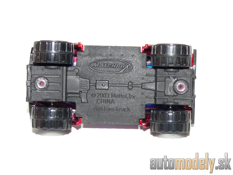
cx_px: 116
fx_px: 639
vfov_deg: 15.6
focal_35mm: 95
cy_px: 88
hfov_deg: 20.7
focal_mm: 12.9
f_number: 4
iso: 100
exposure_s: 1/30
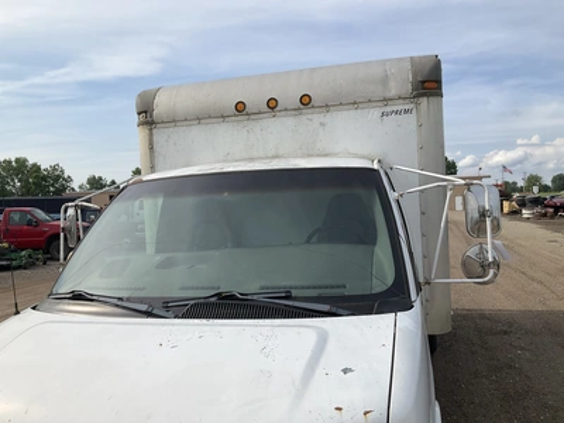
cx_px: 282
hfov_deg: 61.7
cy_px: 212
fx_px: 472
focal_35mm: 29
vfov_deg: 48.2
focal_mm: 3
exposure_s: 1/2959
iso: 25
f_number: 1.8
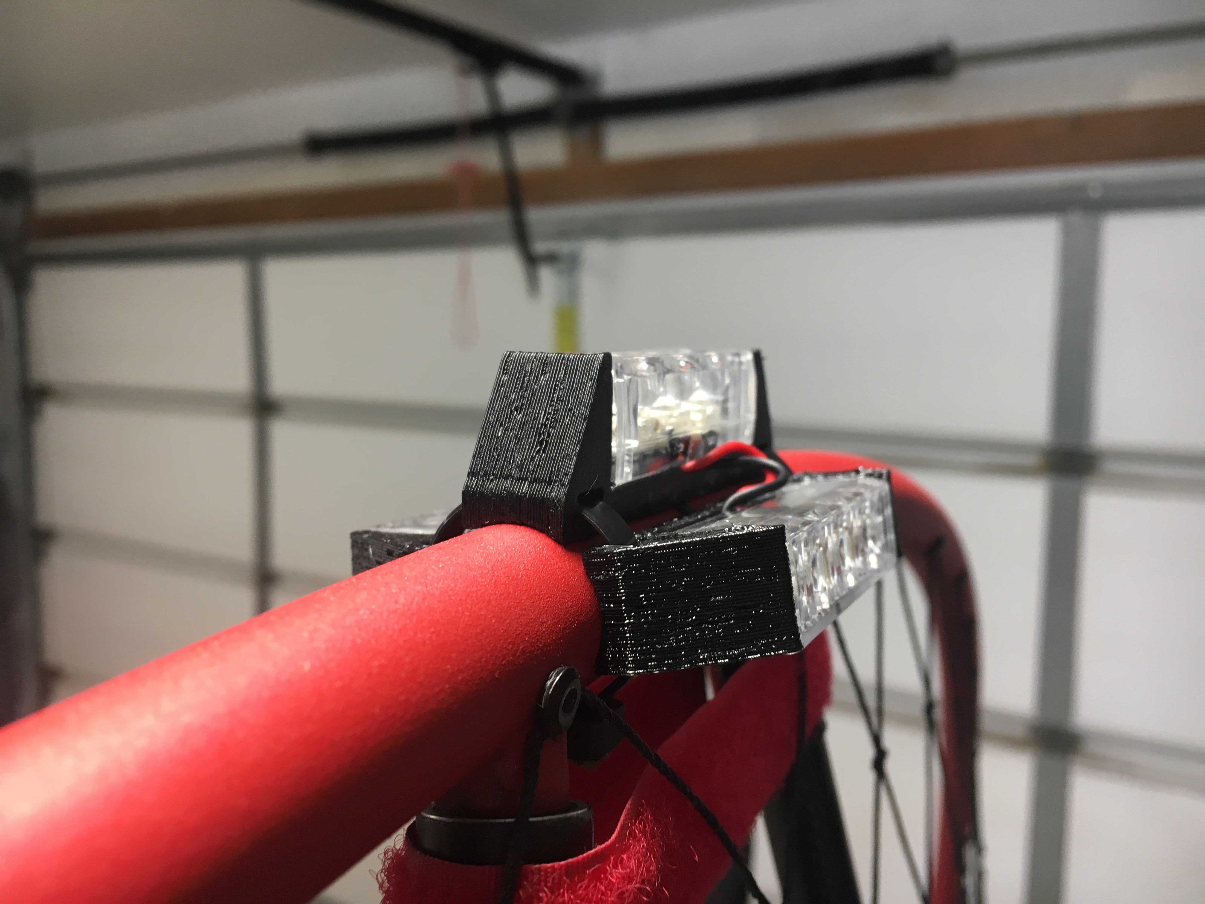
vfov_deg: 48.2
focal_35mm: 29
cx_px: 602
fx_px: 1010
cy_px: 452
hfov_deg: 61.7
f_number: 2.2
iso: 50
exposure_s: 1/30
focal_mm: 4.15
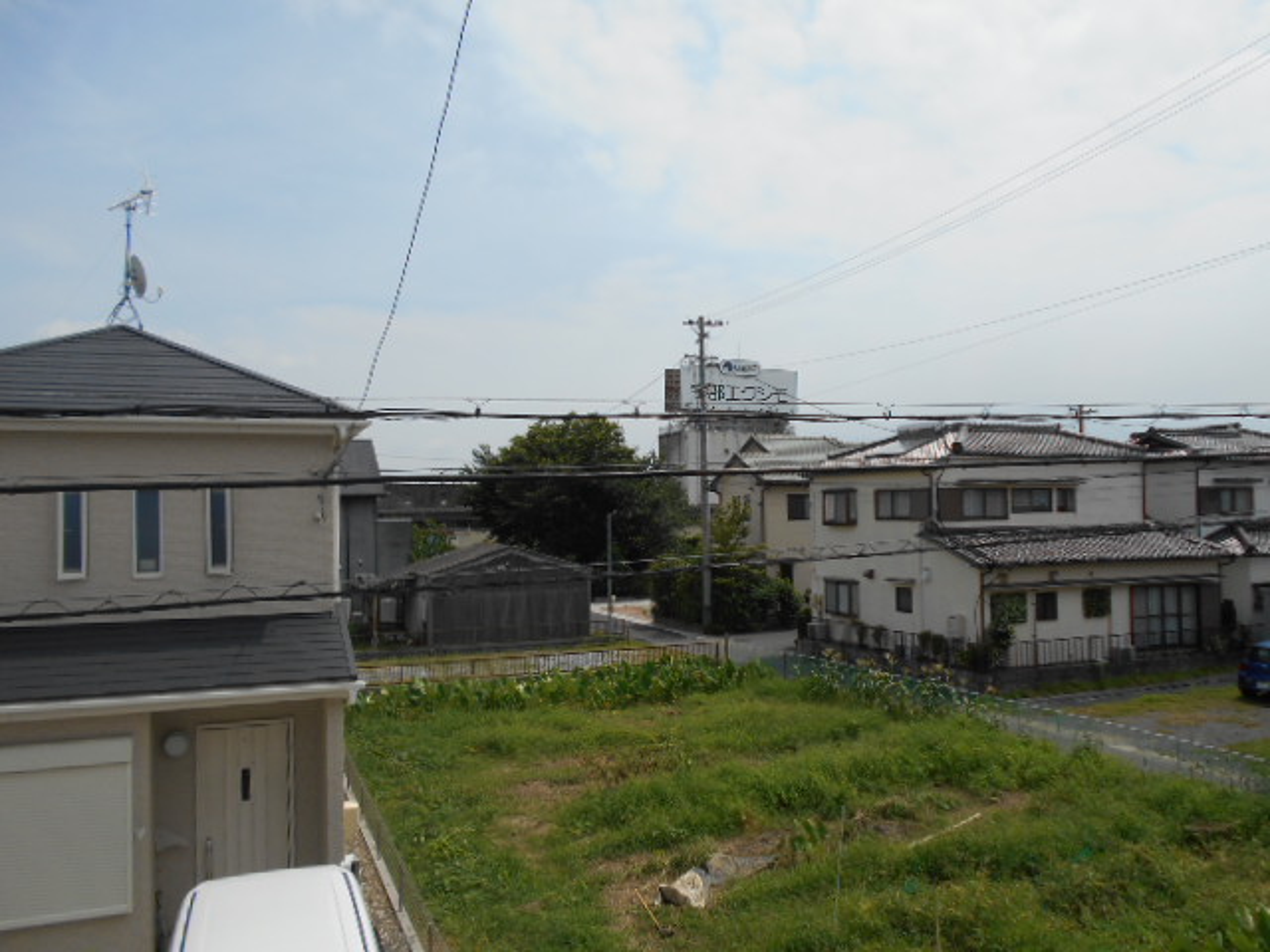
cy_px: 476
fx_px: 954
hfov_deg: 67.3
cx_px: 635
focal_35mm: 26
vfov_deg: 53.1
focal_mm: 4.6
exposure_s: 1/2000
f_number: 3.2
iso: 80
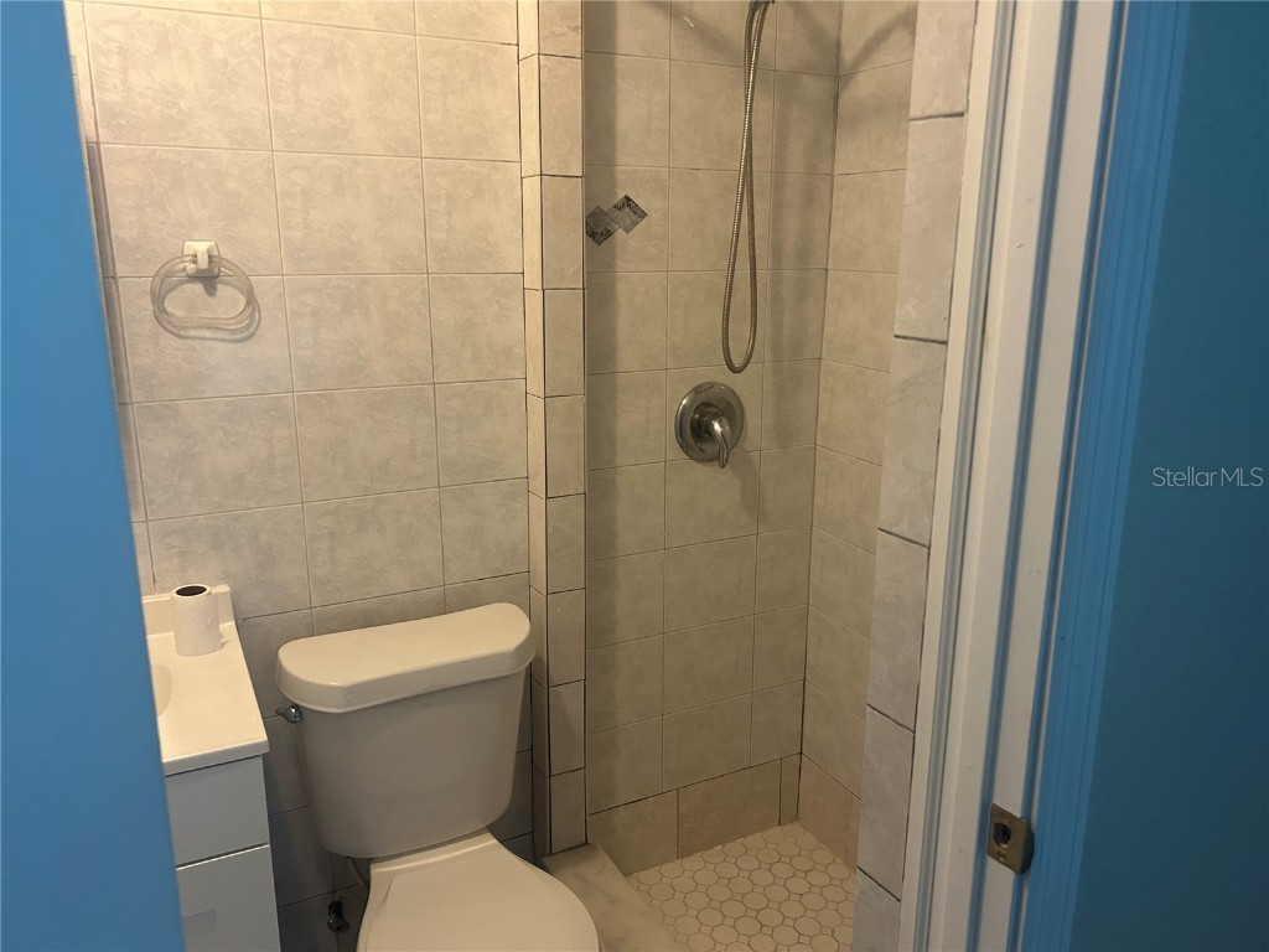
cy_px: 476
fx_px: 953
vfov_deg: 53.1
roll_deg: +0.1
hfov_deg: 67.3
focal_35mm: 26
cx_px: 634
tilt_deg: -13.8
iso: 250
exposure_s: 1/60
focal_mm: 5.7
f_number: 1.5
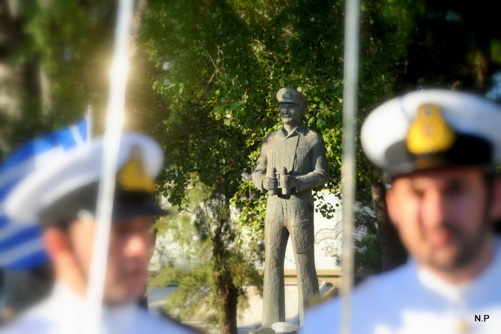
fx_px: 1879
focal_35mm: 135
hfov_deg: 15.2
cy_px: 167
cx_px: 250
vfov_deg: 10.2
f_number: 7.1
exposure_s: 1/250
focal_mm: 135
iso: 200
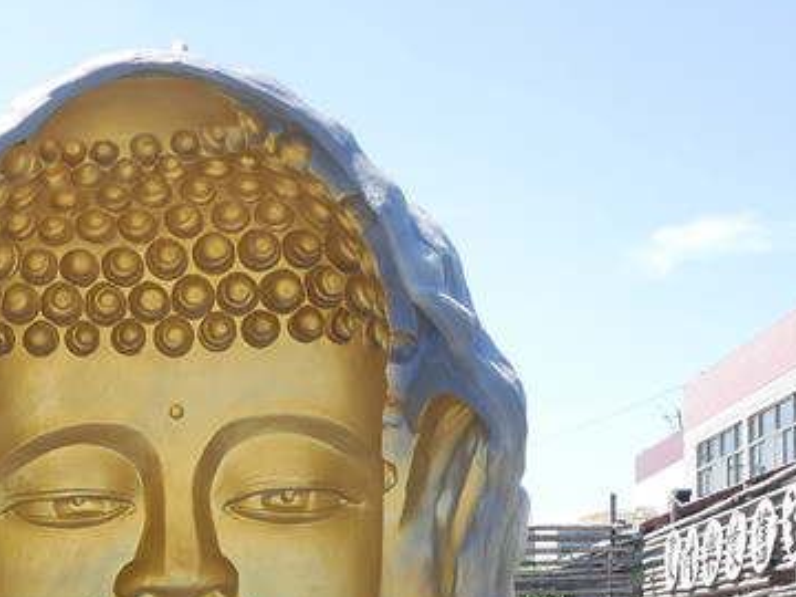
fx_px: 1725
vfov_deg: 19.1
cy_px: 596
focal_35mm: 75
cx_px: 33
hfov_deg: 25.0
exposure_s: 1/500
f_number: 4
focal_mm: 15
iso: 200
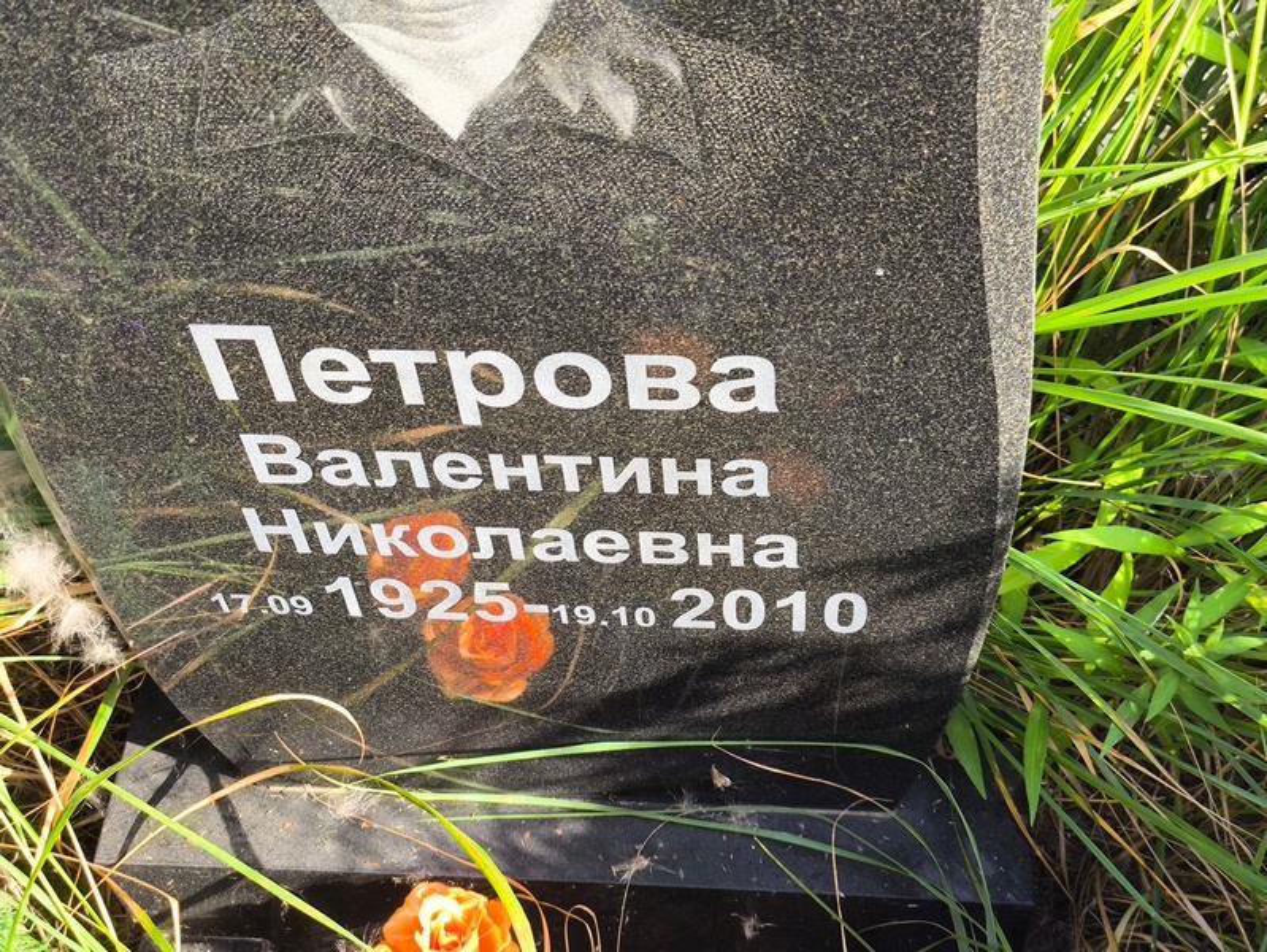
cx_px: 634
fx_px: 1831
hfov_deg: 38.2
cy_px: 476
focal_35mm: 50
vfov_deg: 29.1
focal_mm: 4.71
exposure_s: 1/230
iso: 50
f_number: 1.7
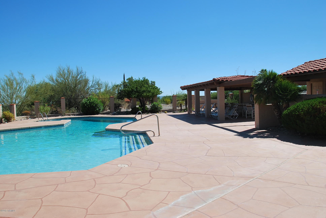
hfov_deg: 67.3
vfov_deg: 48.0
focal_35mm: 27
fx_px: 245
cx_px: 163
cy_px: 109
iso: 100
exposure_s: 1/250
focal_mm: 18
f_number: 8
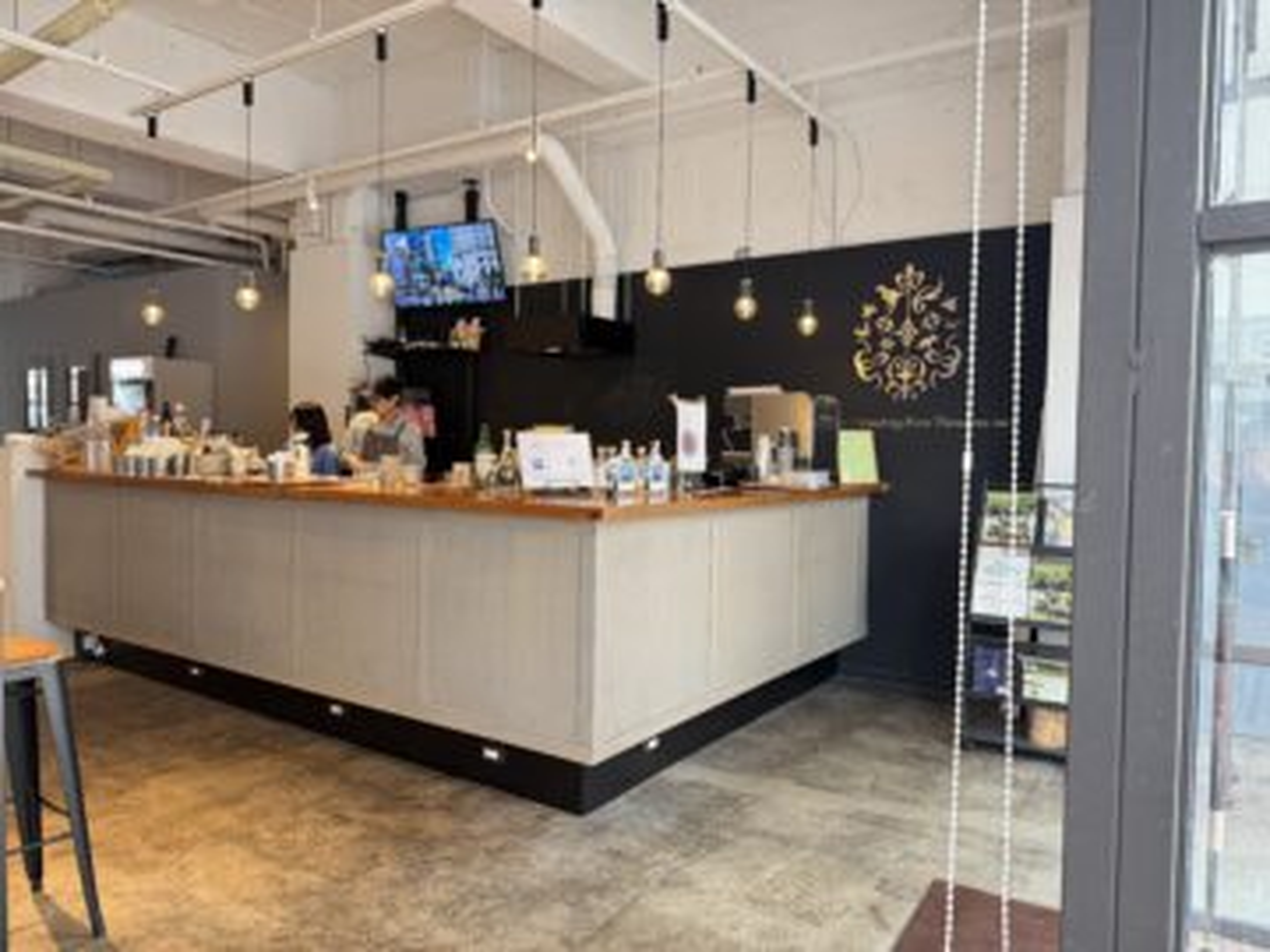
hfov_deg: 71.6
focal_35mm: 24
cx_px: 635
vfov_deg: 56.8
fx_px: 881
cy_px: 476
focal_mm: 6.76
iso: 200
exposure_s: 1/83
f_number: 1.78
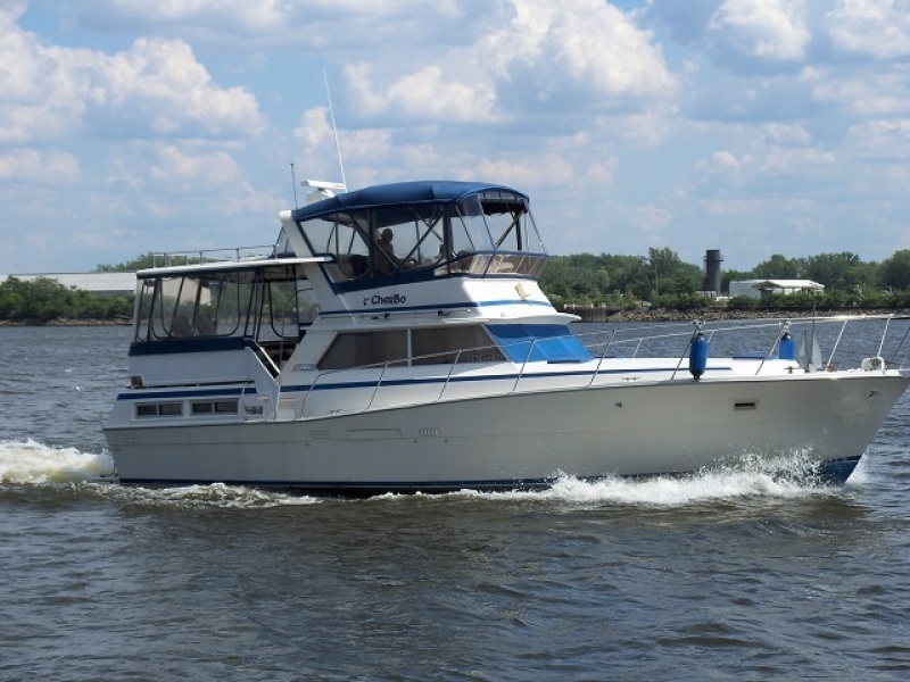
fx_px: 2524
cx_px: 455
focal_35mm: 96
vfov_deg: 15.4
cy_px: 341
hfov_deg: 20.4
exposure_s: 1/640
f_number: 5
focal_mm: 20.3
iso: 64
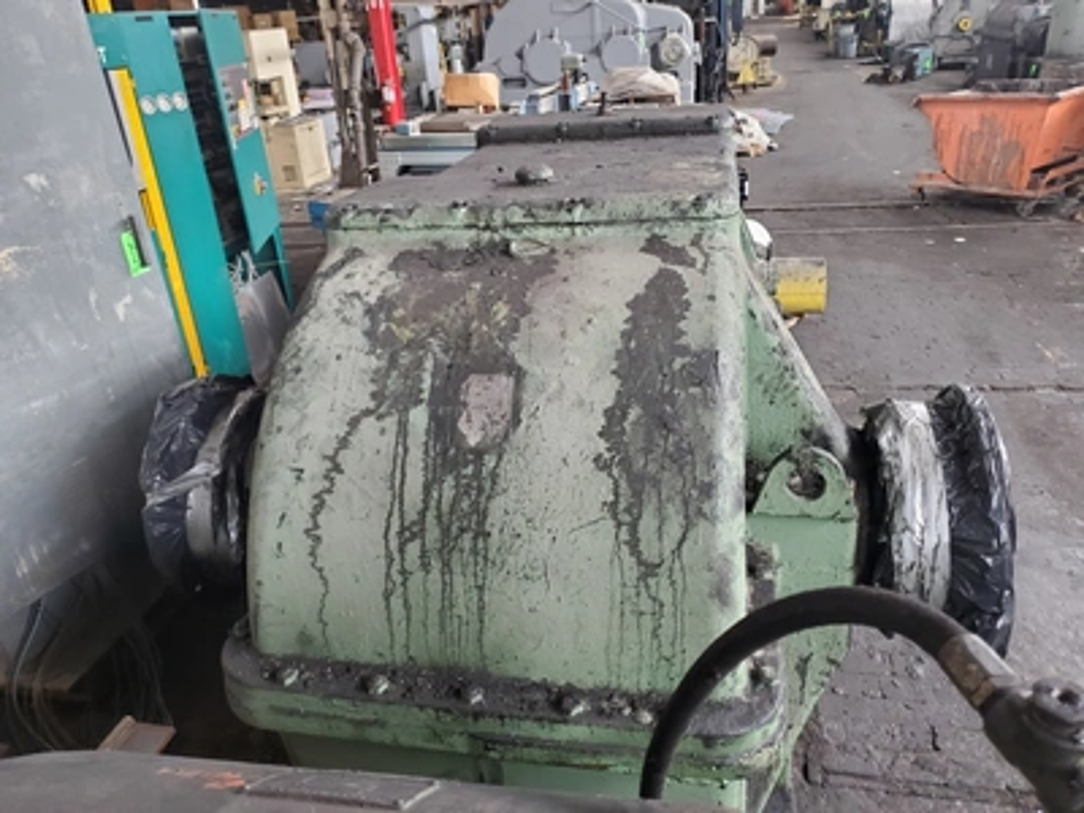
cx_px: 542
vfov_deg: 53.1
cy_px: 406
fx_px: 814
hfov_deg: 67.3
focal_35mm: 26
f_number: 1.5
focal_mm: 4.3
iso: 320
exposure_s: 1/50
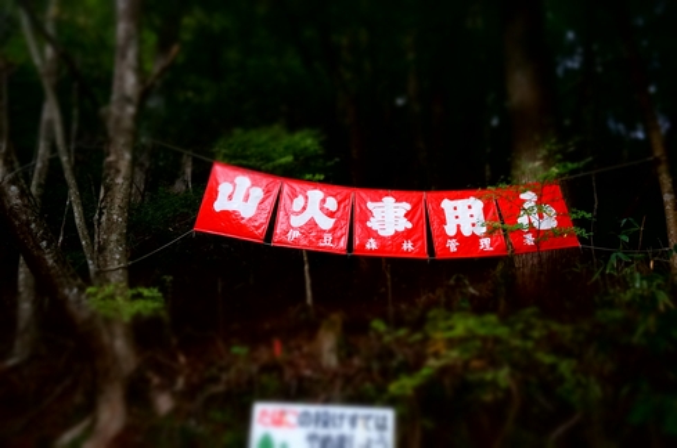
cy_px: 224
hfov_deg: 53.2
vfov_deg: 36.7
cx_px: 338
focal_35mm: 36
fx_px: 676
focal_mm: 24
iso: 1600
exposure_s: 1/60
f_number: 4.5
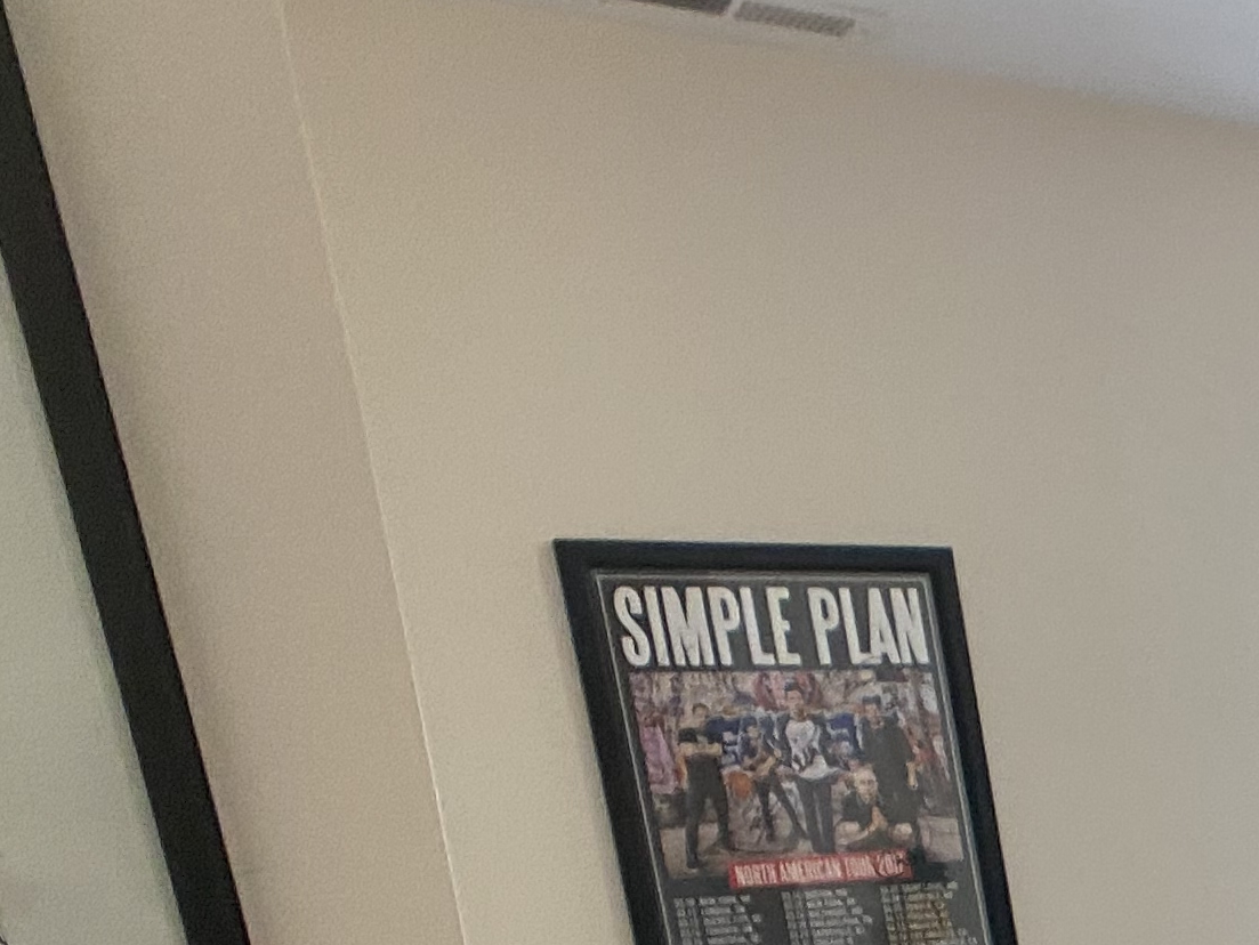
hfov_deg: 18.1
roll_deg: +2.2
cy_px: 1516
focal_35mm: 95
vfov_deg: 14.3
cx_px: 1952
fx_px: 3456
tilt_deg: -12.1
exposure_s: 1/60
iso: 100
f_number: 1.8
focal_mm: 4.25
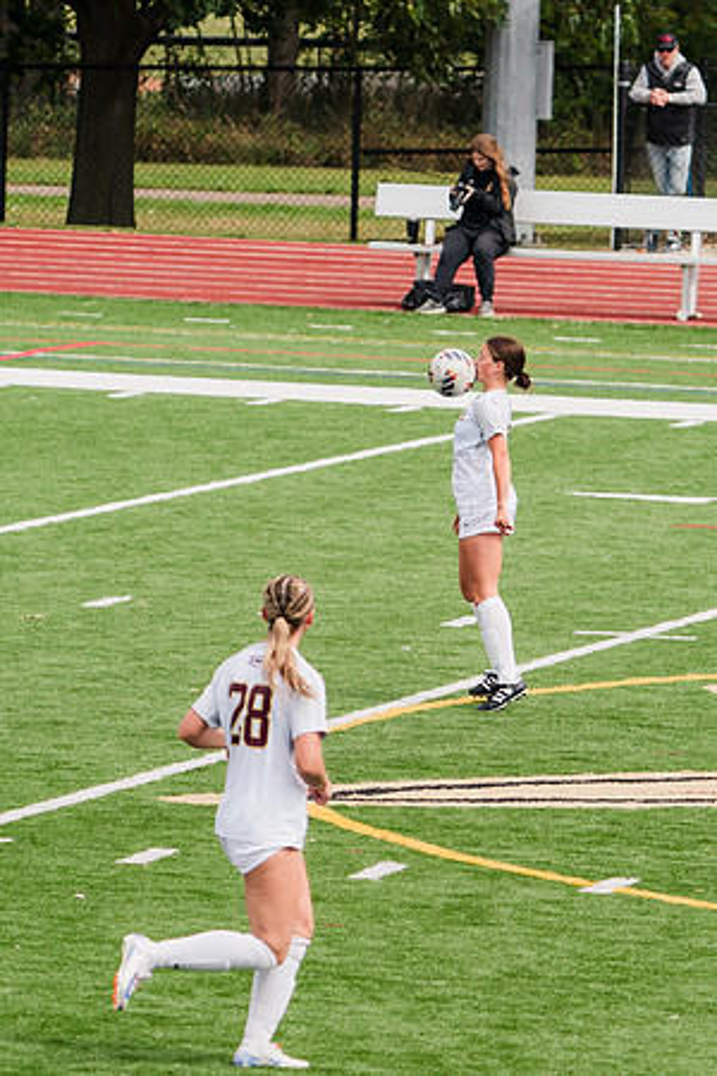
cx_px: 498
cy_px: 531
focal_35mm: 392
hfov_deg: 3.5
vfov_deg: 5.3
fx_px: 11698
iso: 400
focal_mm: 200
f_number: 5.6
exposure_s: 1/1600
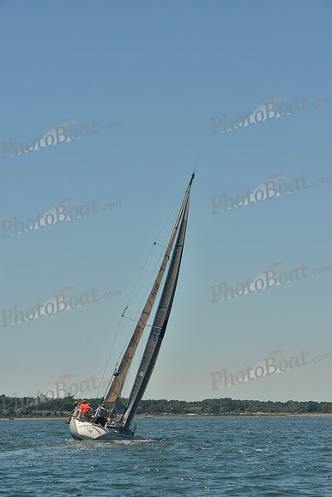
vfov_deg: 20.8
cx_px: 166
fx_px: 1355
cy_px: 248
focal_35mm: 98
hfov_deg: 14.0
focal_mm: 98
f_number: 10
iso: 280
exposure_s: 1/800
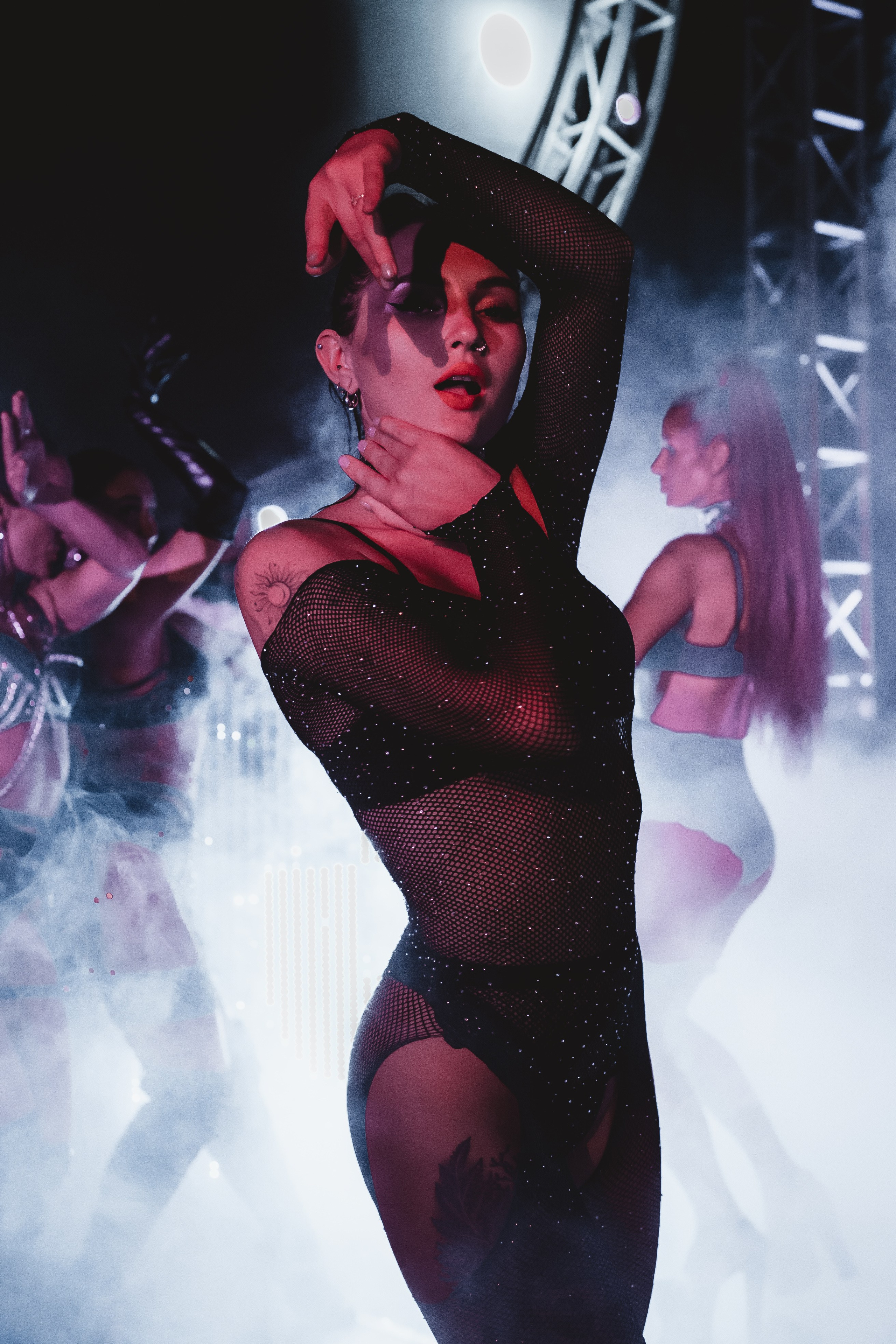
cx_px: 448
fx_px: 1941
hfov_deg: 26.0
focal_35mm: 52
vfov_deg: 38.2
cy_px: 672
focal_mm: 35
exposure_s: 1/400
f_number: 3.5
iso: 3200
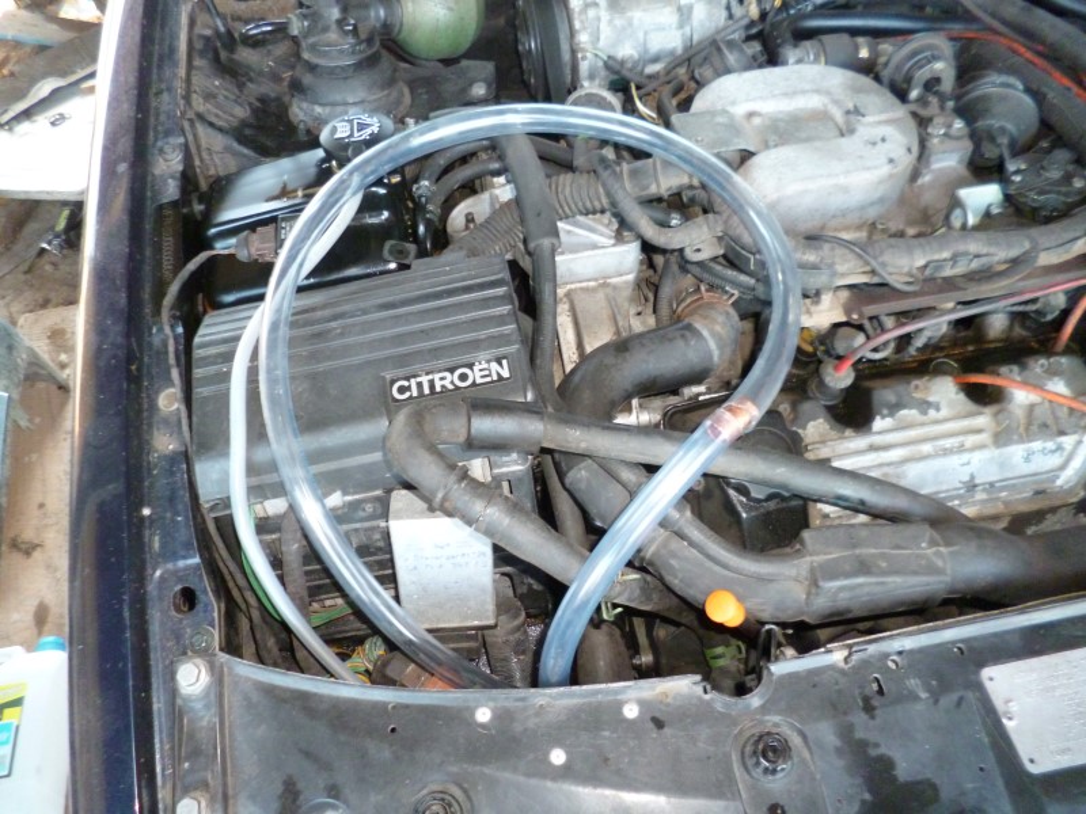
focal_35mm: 24
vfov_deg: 56.8
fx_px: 753
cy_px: 407
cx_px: 543
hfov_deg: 71.6
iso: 400
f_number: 2.5
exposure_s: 1/60
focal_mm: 4.3
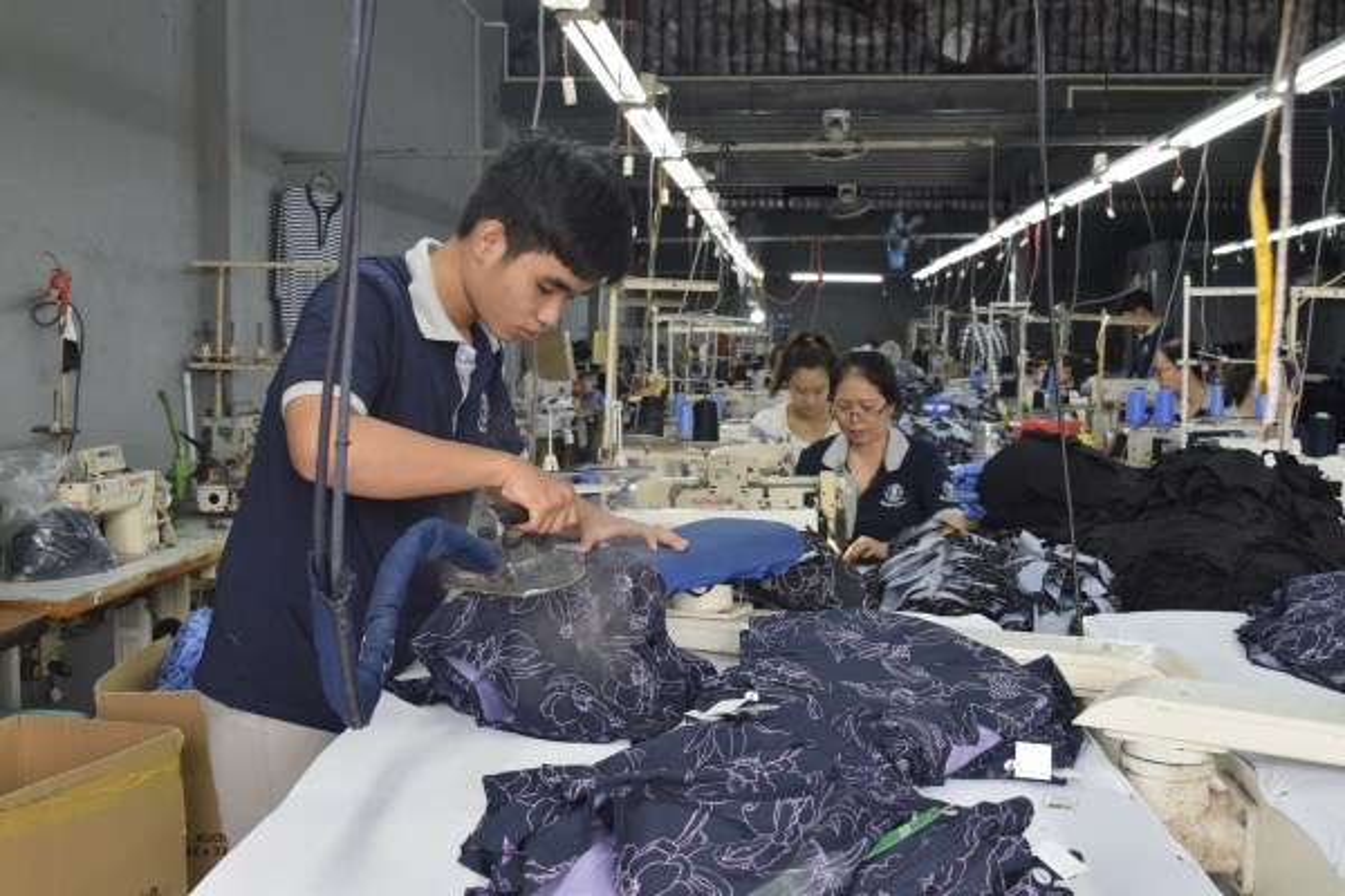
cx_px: 672
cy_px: 448
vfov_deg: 30.8
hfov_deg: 45.0
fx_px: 1625
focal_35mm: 44
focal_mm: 29
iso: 1600
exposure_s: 1/200
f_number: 7.1
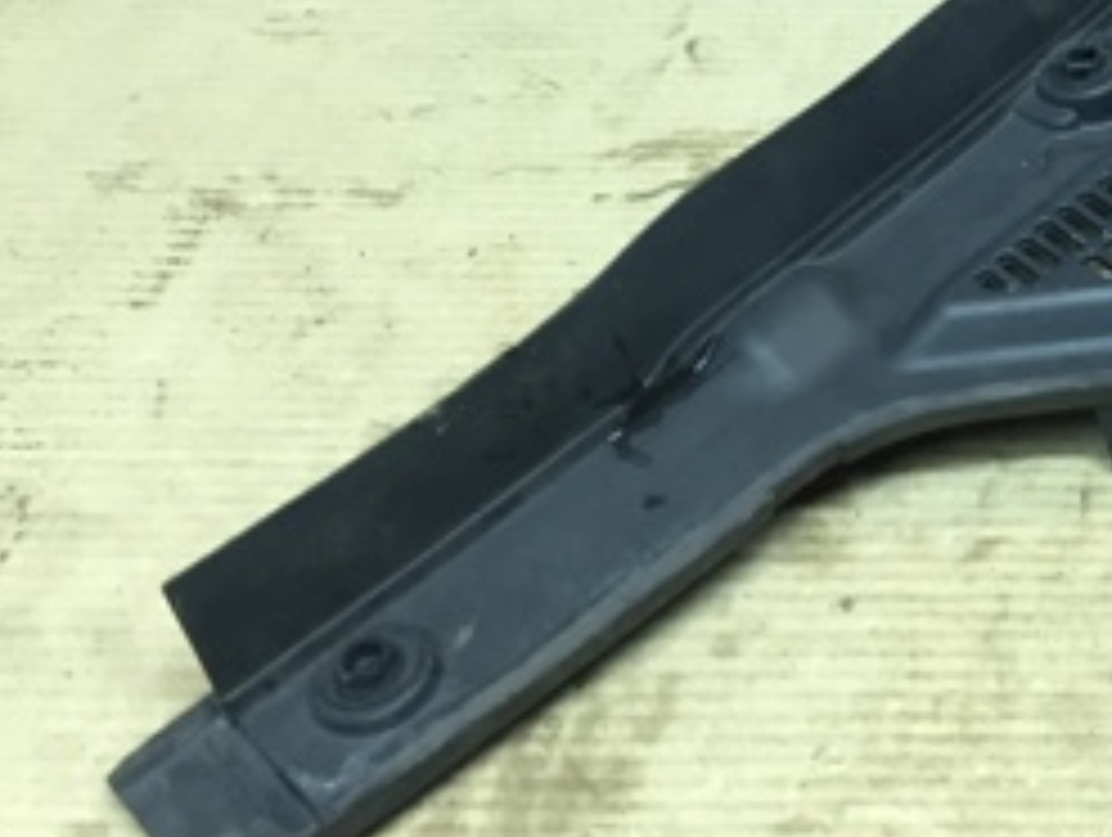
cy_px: -4
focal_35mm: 75
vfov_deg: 19.1
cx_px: 1274
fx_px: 2413
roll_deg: -2.0
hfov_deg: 24.0
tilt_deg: -32.5
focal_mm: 4.15
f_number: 2.2
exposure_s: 1/33
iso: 100
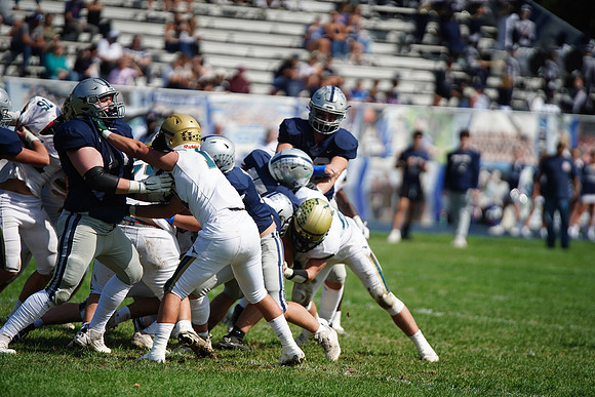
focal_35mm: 300
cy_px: 198
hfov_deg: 6.9
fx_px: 4959
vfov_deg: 4.6
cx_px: 298
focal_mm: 300
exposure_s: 1/6400
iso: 400
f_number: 2.8
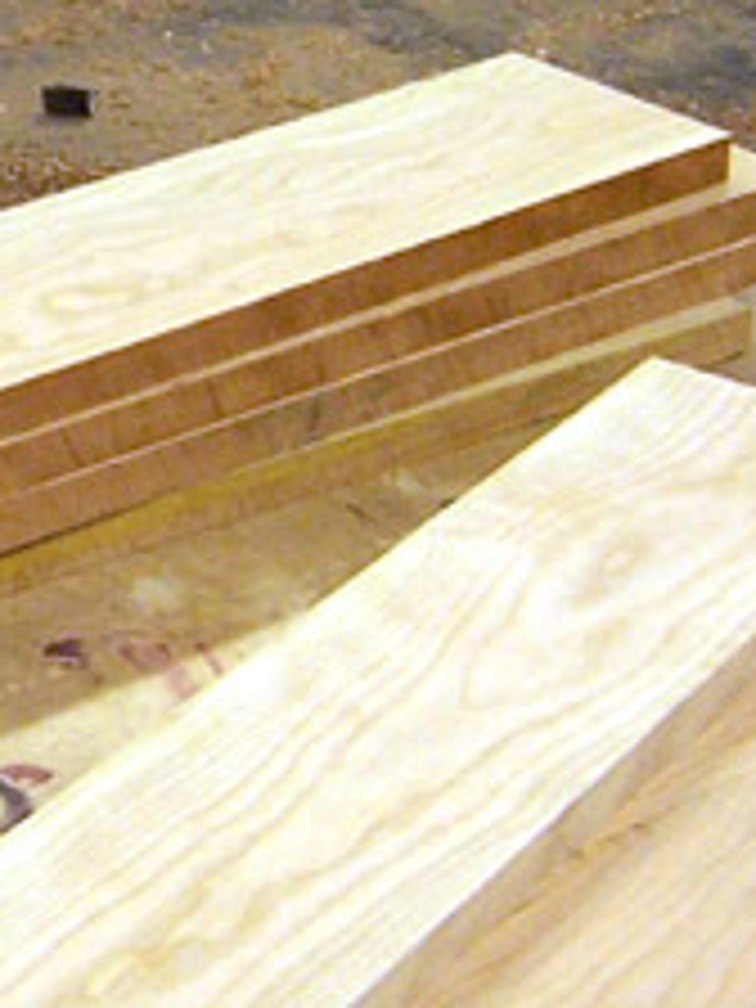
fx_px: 3087
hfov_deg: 13.5
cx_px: -202
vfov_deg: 18.5
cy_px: 342
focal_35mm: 106
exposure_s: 1/20
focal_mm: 5.5
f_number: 3.4
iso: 140
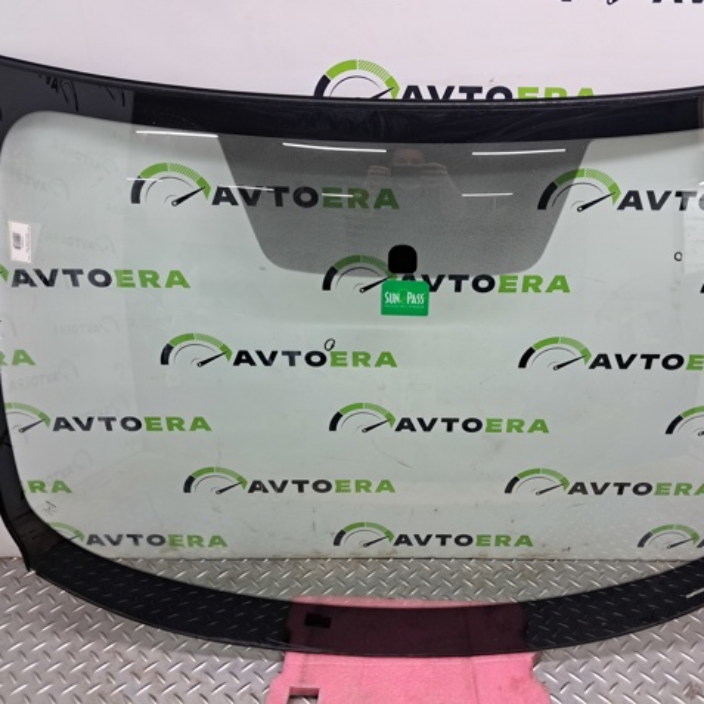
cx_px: 403
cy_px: 352
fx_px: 736
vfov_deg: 51.1
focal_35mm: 32
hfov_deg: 50.9
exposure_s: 1/50
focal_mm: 4
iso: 100
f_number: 1.8
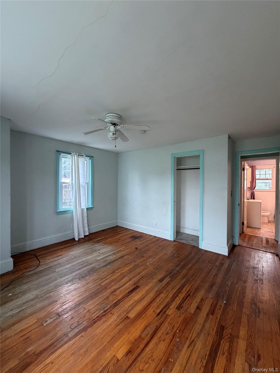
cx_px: 140
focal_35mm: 14
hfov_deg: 85.7
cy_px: 186
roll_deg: -0.3
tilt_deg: +0.3
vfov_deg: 102.1
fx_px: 151
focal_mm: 2.22
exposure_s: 1/74
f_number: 2.2
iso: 320
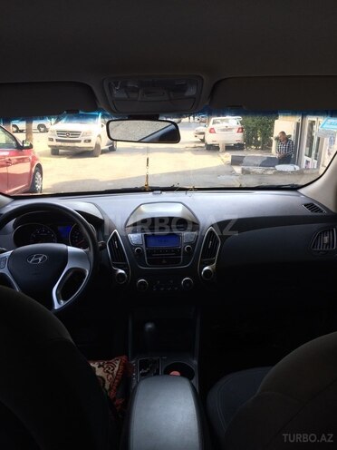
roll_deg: -0.6
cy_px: 225
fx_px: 376
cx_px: 168
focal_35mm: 29
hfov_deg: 48.2
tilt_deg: -16.9
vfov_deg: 61.7
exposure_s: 1/108
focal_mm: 4.15
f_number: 2.2
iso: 32
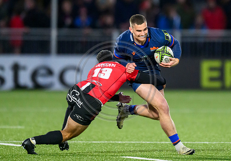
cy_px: 41
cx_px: 136
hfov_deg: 2.4
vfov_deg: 1.6
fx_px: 5608
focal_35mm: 861
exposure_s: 1/1000
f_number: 4
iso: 10000
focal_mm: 560
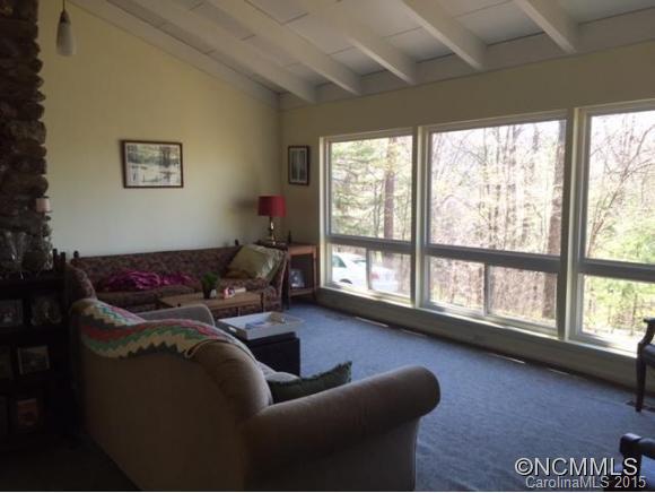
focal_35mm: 29
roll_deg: -1.1
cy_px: 246
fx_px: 549
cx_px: 328
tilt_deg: -4.4
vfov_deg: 48.3
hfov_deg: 61.6
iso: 50
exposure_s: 1/120
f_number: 2.2
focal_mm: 4.15
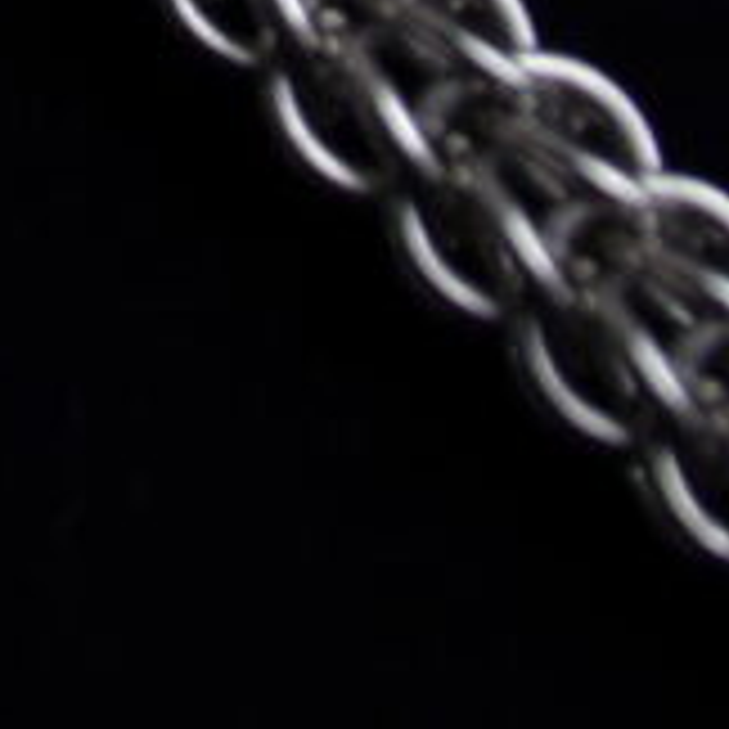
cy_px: -819
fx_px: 6767
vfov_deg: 6.0
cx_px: -220
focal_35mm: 284
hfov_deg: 6.1
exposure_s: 1/20
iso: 400
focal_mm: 40
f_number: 5.6
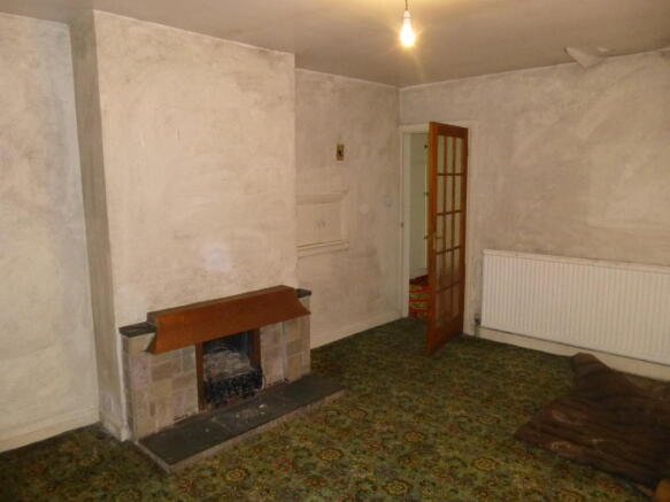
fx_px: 484
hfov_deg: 69.4
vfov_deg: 54.9
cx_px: 335
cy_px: 251
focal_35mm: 25
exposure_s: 1/60
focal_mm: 4.5
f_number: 3.1
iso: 800
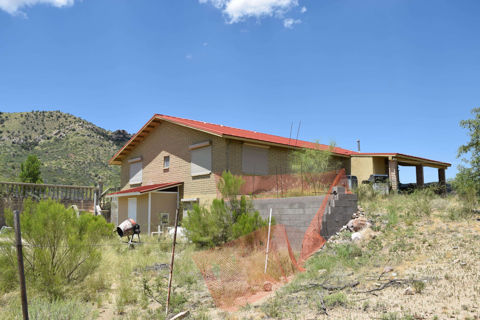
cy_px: 160
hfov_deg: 59.5
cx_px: 240
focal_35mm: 32
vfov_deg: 41.7
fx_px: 420
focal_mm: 21
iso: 100
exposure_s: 1/320
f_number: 9
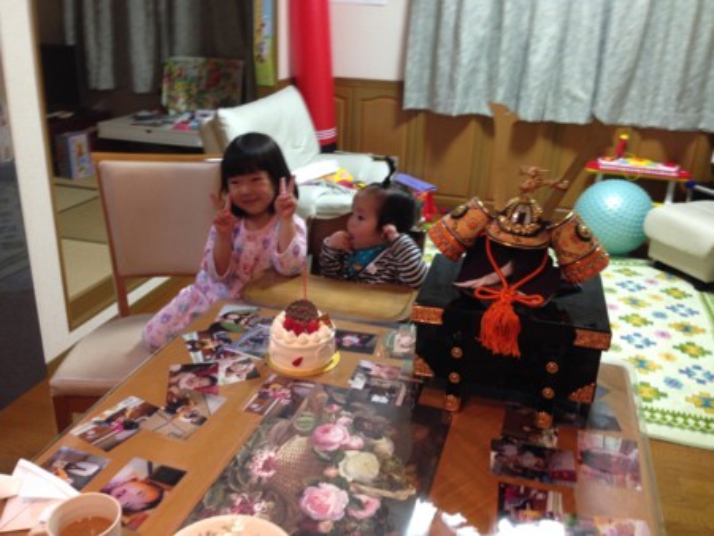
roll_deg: -2.7
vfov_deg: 43.0
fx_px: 681
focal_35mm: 33
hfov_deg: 55.3
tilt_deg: -22.7
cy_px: 268
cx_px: 357
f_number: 2.4
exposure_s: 1/20
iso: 160
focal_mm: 4.12
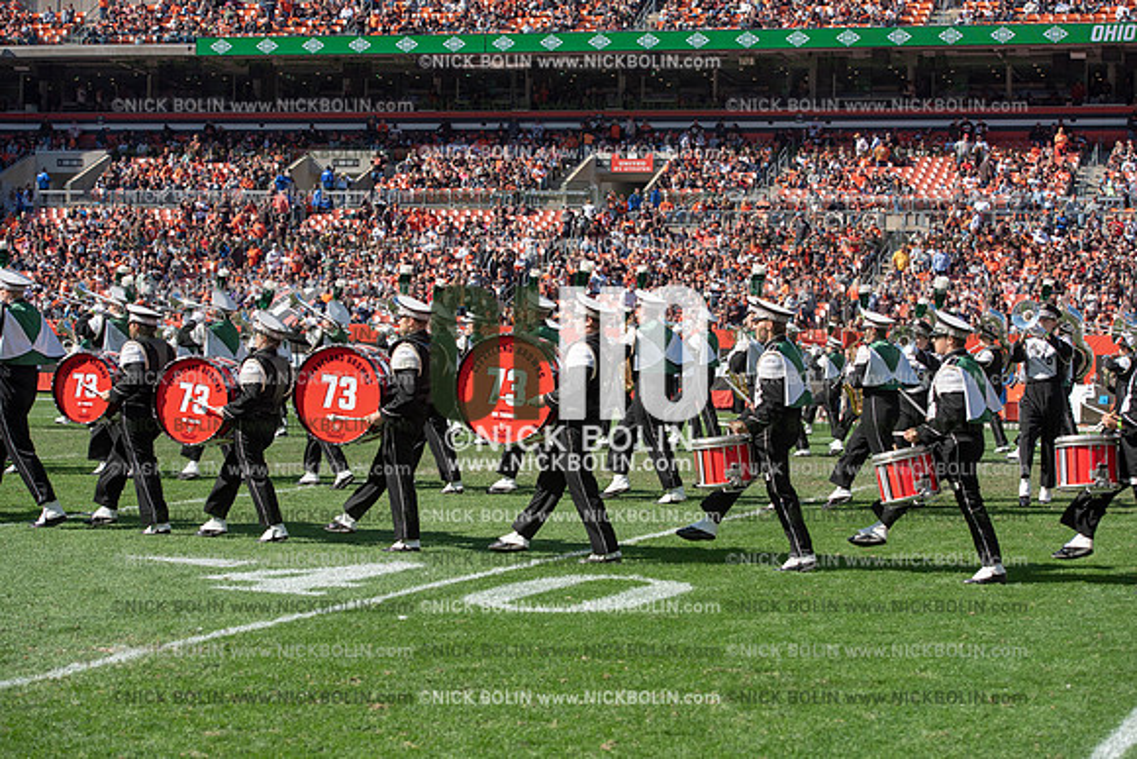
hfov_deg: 28.8
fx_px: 2211
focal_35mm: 70
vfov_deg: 19.5
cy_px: 380
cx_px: 568
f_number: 5
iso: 400
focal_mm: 70
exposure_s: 1/2000
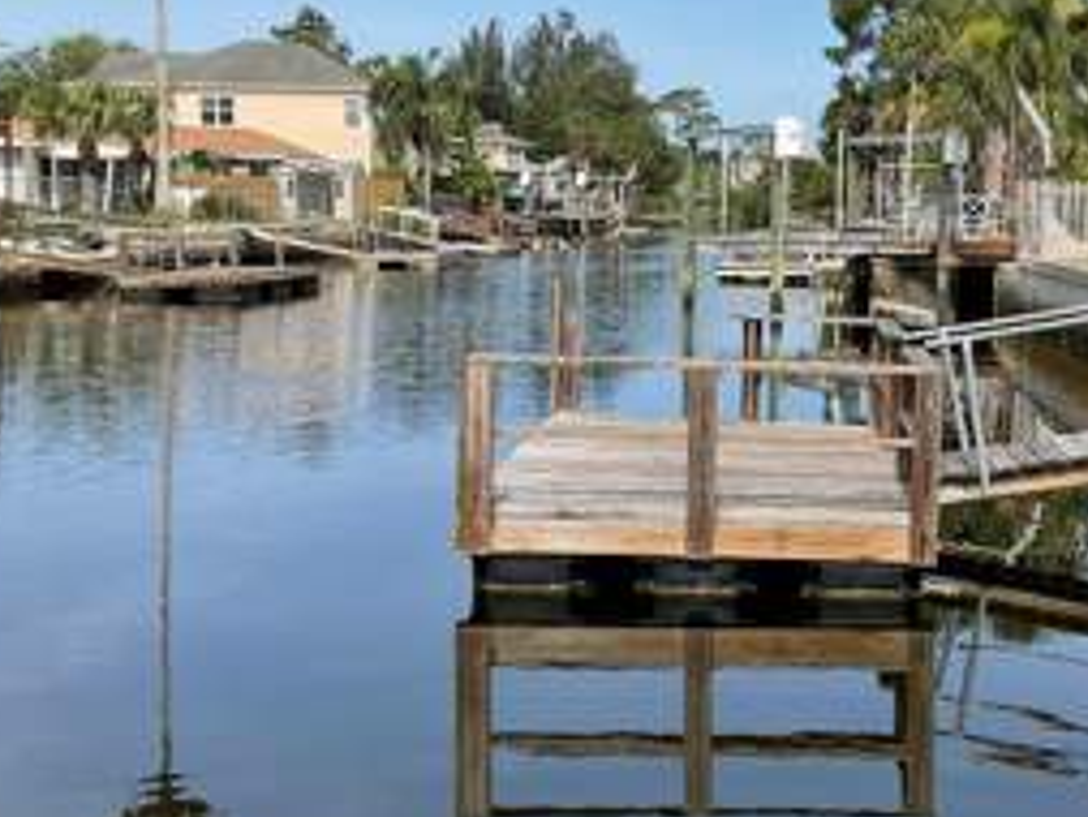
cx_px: 757
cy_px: 340
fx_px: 1730
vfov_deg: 26.5
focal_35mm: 55
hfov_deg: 34.5
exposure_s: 1/1675
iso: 16
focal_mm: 3
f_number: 1.8
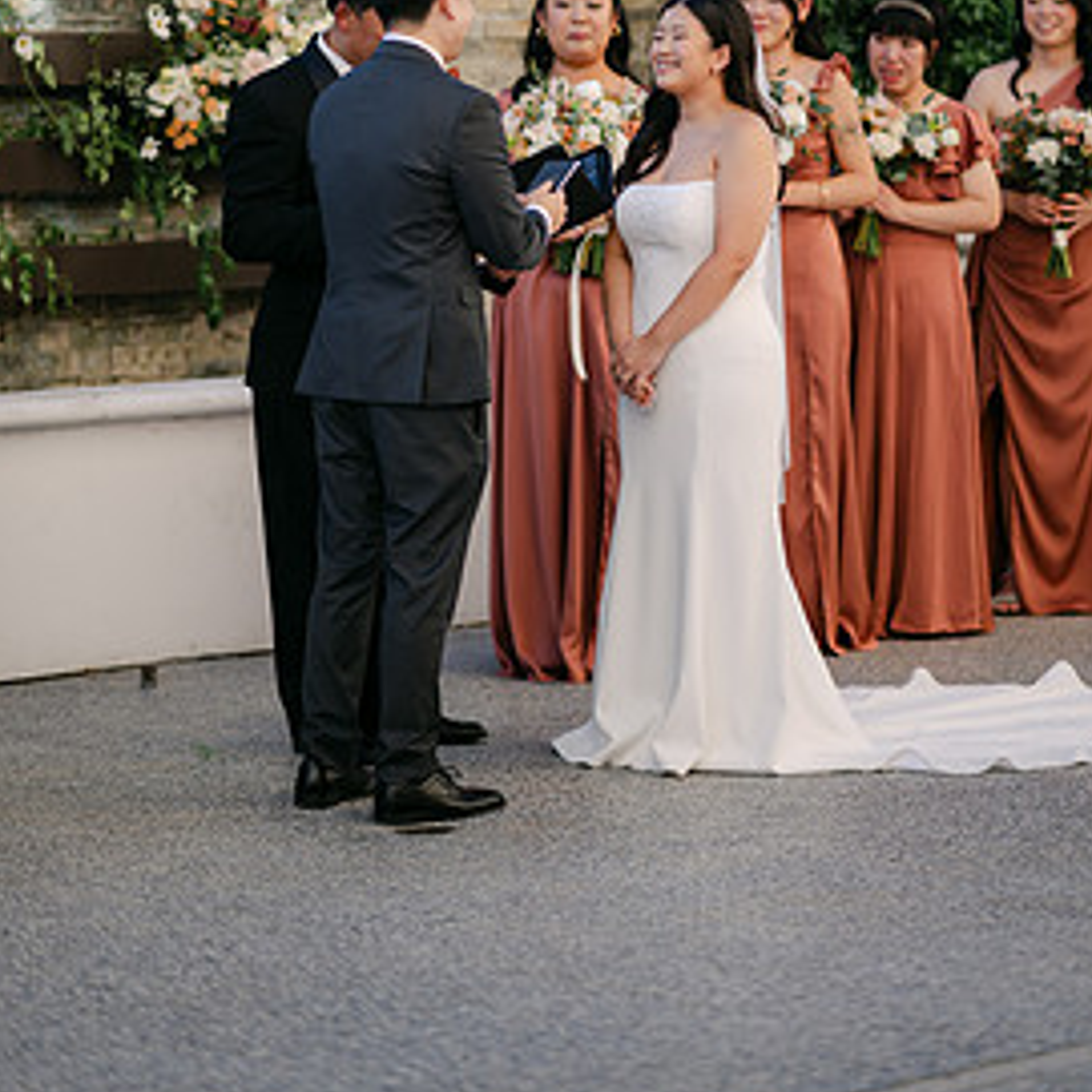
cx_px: 584
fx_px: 5282
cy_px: 218
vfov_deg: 11.8
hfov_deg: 11.8
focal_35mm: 148
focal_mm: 105
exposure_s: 1/2000
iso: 64
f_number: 1.4
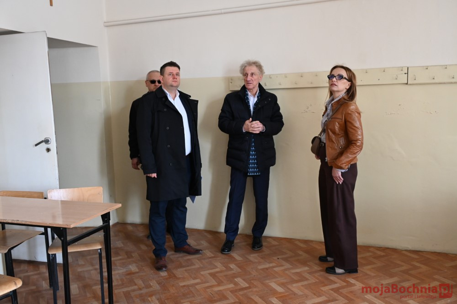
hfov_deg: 58.8
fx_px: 406
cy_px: 152
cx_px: 228
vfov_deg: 41.0
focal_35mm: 32
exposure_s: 1/60
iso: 3600
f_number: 4.8
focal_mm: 32
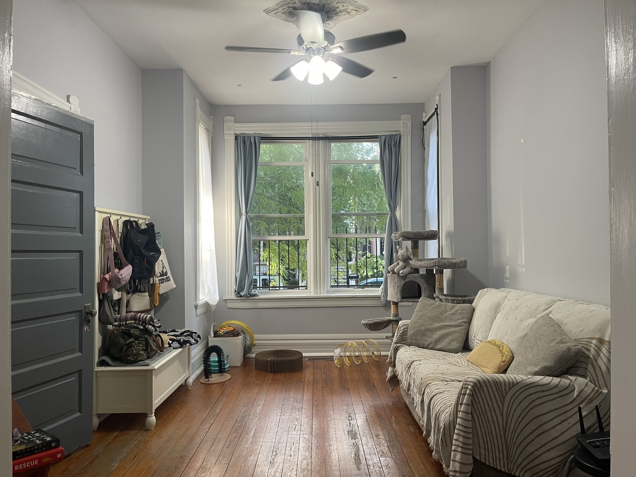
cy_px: 238
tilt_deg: +0.1
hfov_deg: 69.4
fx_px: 459
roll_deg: +0.7
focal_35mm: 25
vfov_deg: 54.9
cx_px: 318
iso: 125
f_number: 1.6
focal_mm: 5.1
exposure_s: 1/60
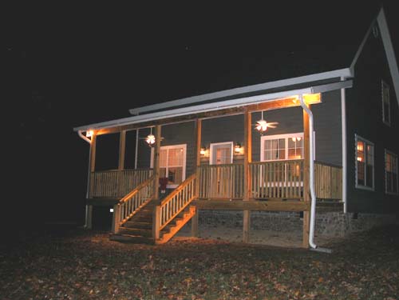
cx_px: 200
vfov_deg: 41.8
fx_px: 392
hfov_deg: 54.0
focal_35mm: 34
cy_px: 150
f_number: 2.8
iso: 200
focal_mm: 8.9
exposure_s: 1/60
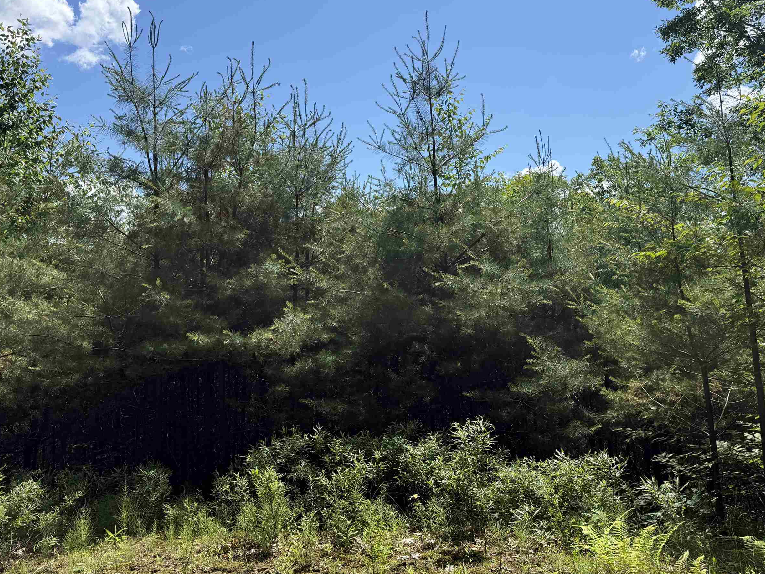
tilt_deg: +4.8
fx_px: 685
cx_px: 423
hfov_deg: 58.2
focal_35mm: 31
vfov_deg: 45.4
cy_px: 258
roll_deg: +1.4
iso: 80
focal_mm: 6.76
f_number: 1.78
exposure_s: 1/4167
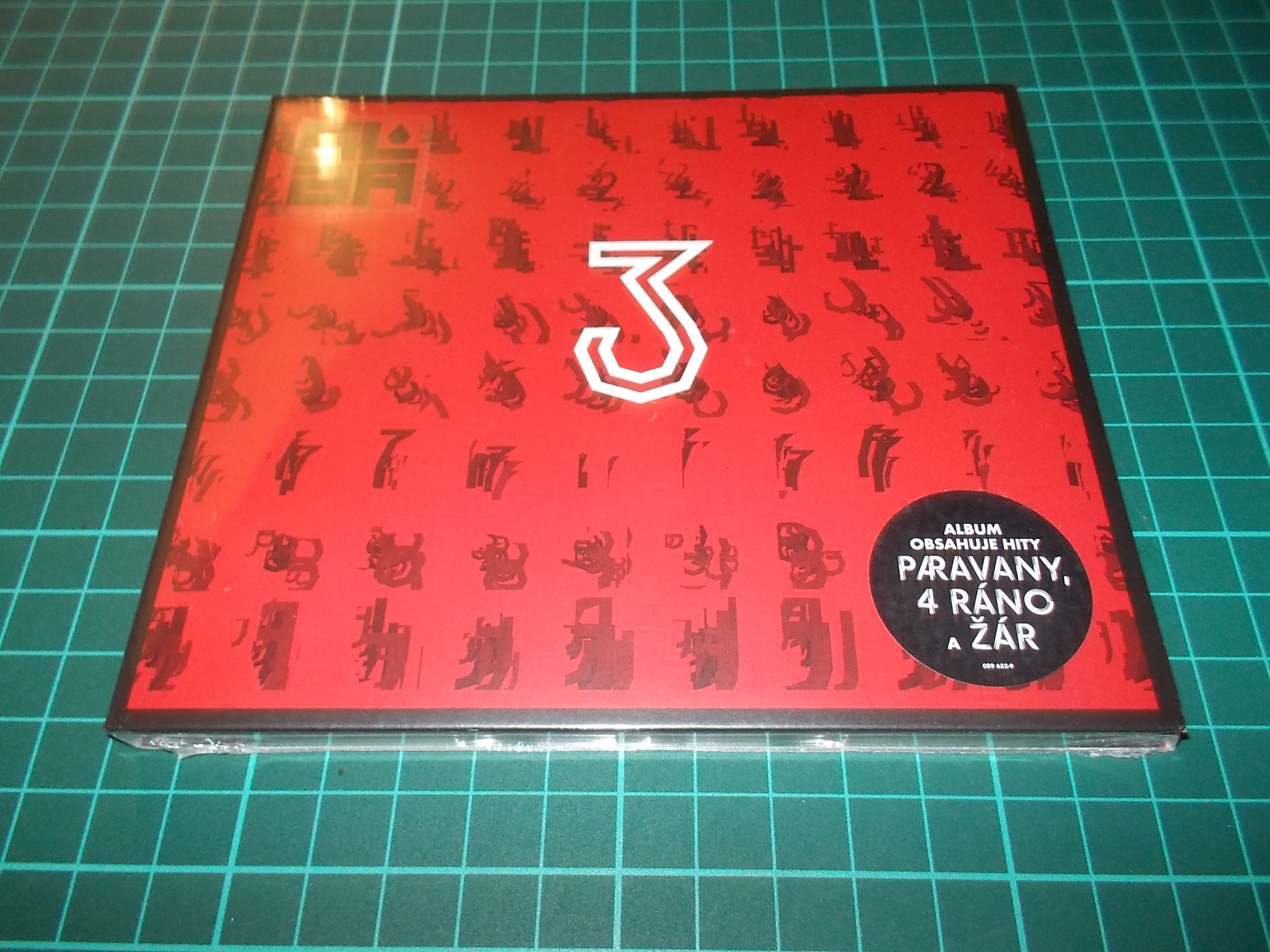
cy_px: 476
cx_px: 635
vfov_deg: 48.2
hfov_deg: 61.7
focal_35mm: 29
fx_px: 1064
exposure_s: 1/30
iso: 200
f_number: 3.3
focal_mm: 4.1
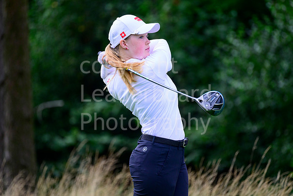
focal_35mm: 400
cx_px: 146
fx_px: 3256
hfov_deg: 5.2
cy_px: 98
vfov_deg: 3.4
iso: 1600
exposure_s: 1/1600
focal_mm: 400
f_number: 5.6
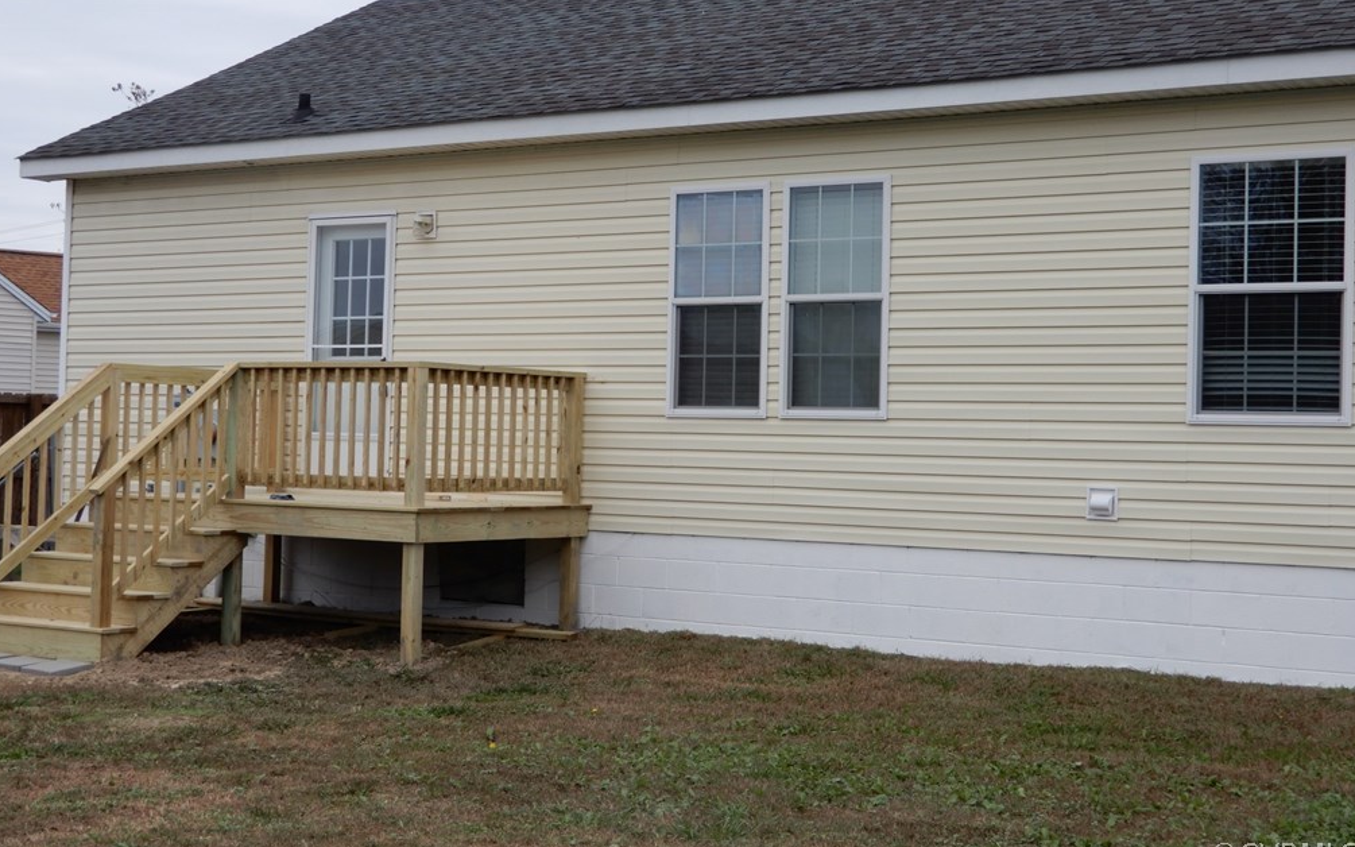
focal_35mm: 54
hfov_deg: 37.5
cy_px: 359
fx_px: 1994
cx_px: 677
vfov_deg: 23.9
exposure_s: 1/100
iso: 80
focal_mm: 8.9
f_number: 4
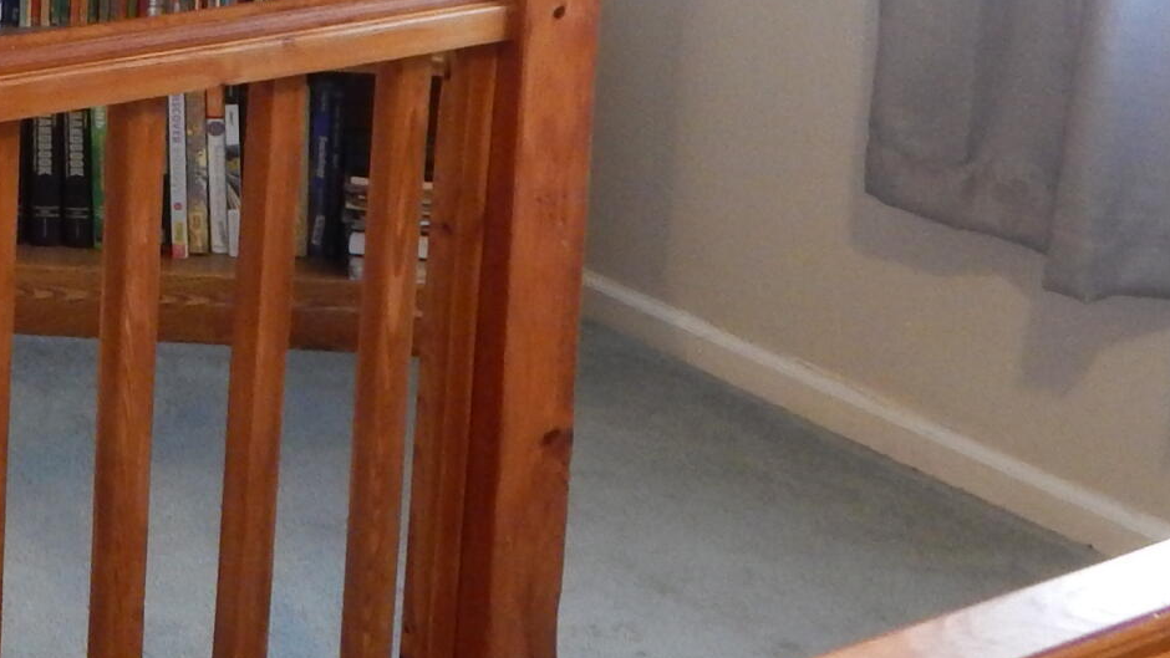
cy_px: -187
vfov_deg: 14.5
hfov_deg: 24.7
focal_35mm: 80
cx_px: -118
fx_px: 2482
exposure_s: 1/30
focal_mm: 4
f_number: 3
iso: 360
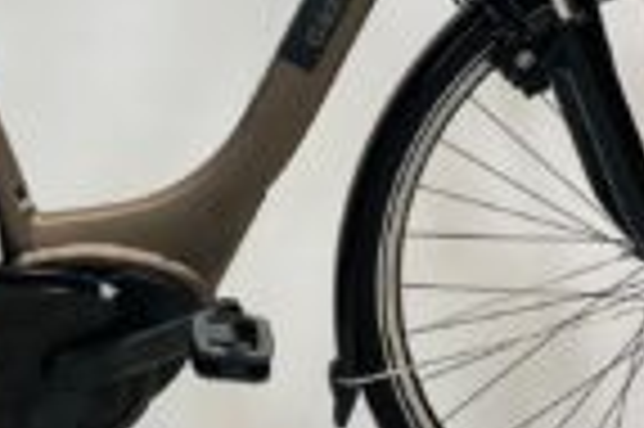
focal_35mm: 85
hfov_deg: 23.7
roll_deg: +0.8
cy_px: -36
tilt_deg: -7.0
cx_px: 153
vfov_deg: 15.6
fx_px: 1519
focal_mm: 4.25
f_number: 1.8
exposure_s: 1/100
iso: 50
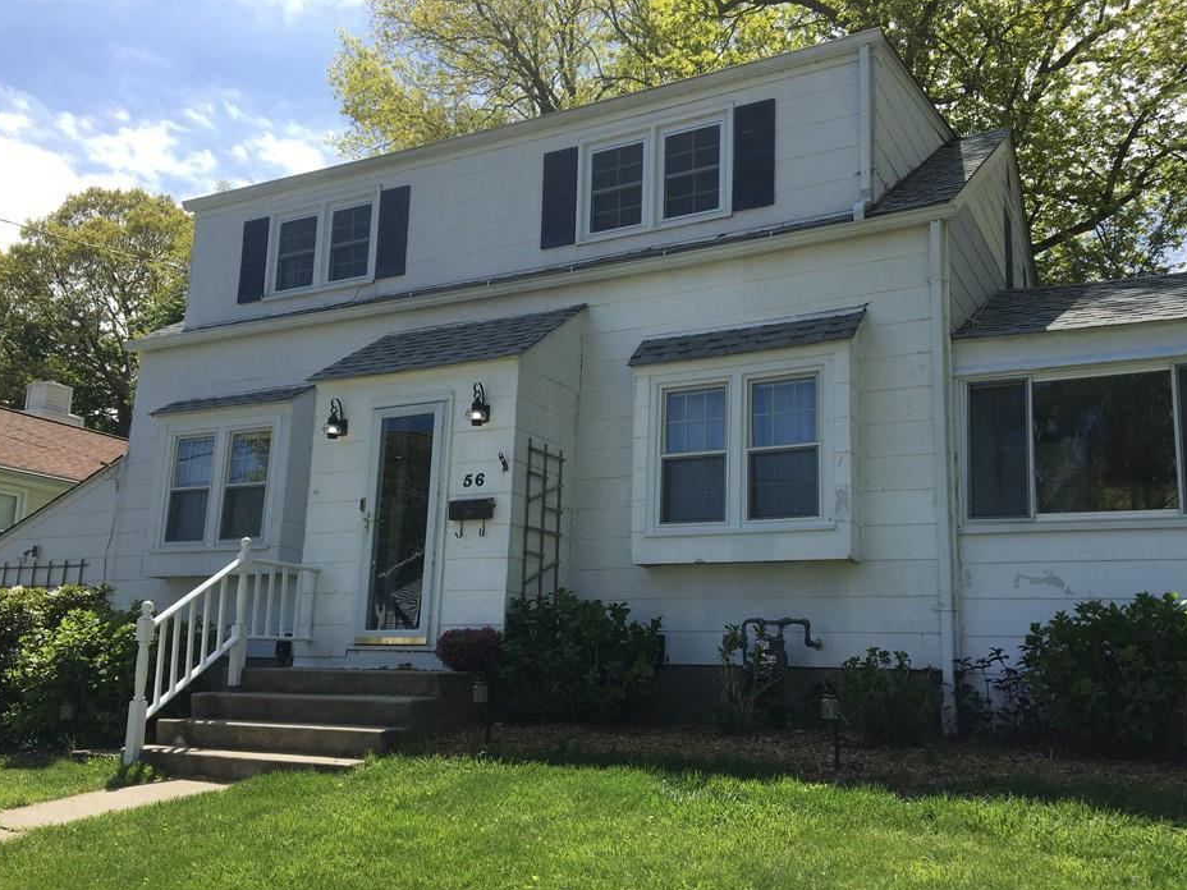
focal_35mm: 32
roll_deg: -2.3
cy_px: 467
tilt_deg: +12.2
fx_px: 1097
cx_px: 600
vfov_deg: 44.1
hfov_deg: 56.8
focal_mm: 4.15
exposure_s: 1/1304
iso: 25
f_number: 2.2
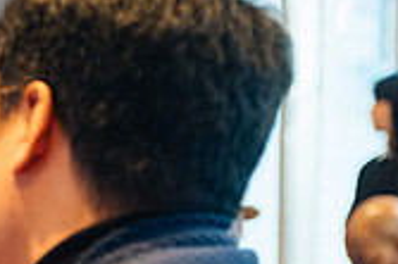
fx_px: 3192
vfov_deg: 4.7
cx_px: -276
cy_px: 375
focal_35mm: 289
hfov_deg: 7.0
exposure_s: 1/250
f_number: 3.2
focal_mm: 55
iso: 1600
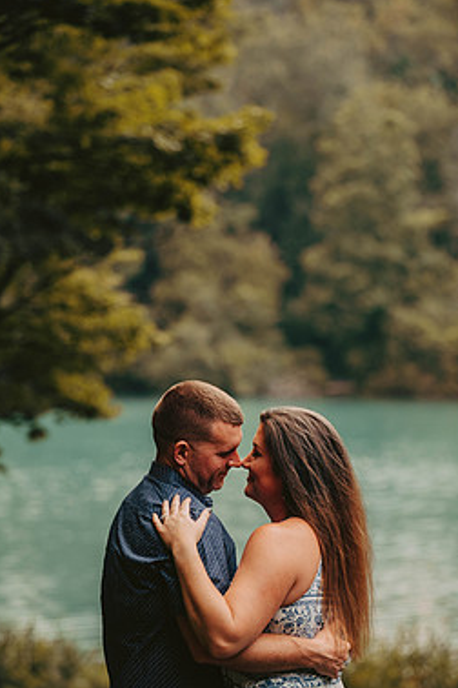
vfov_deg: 14.9
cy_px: 371
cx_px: 234
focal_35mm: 138
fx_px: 2633
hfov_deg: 9.9
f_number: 2.8
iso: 320
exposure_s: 1/125
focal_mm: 116
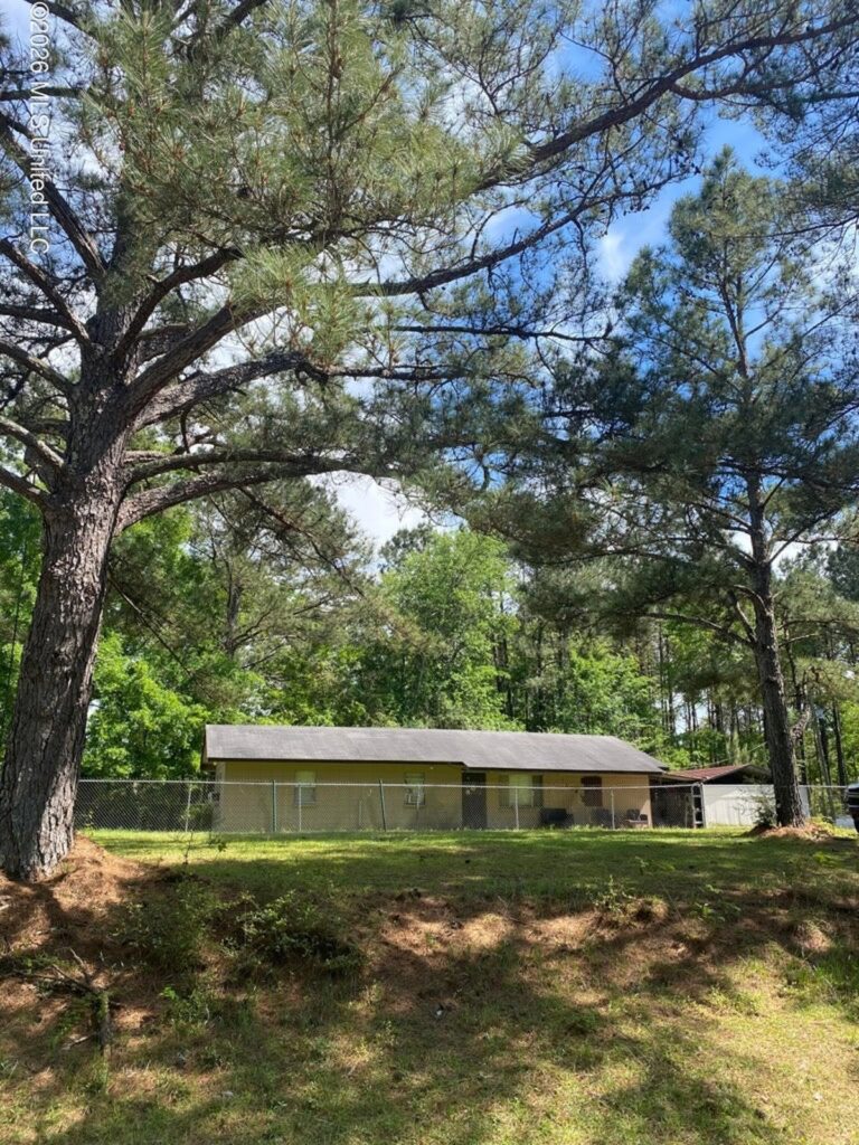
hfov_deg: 53.1
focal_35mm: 26
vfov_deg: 67.3
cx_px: 430
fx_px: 860
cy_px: 572
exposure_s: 1/858
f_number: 1.8
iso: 32
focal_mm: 4.25
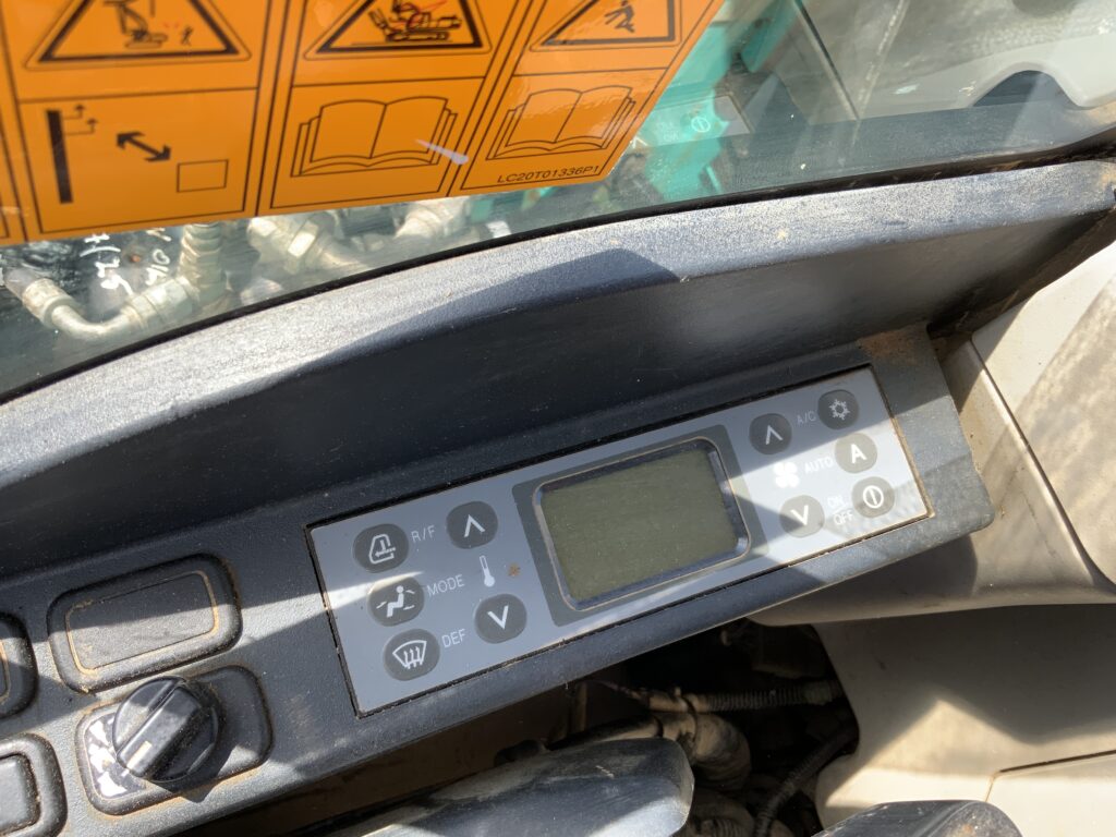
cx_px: 558
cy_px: 418
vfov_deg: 48.2
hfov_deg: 61.7
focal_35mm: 29
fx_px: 935
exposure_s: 1/175
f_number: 1.8
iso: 16
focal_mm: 3
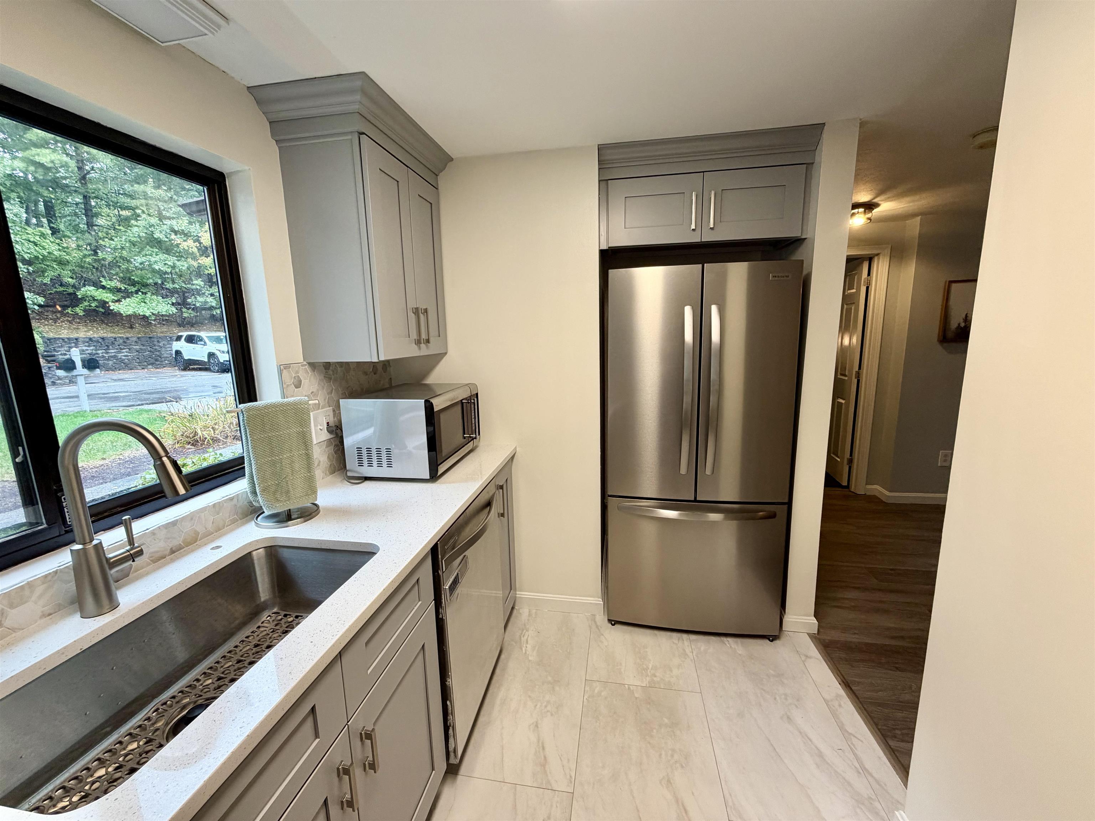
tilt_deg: -10.4
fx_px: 443
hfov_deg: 102.1
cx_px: 548
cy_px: 410
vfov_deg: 85.7
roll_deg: +1.7
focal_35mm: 14
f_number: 2.2
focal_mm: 2.22
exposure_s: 1/120
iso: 125
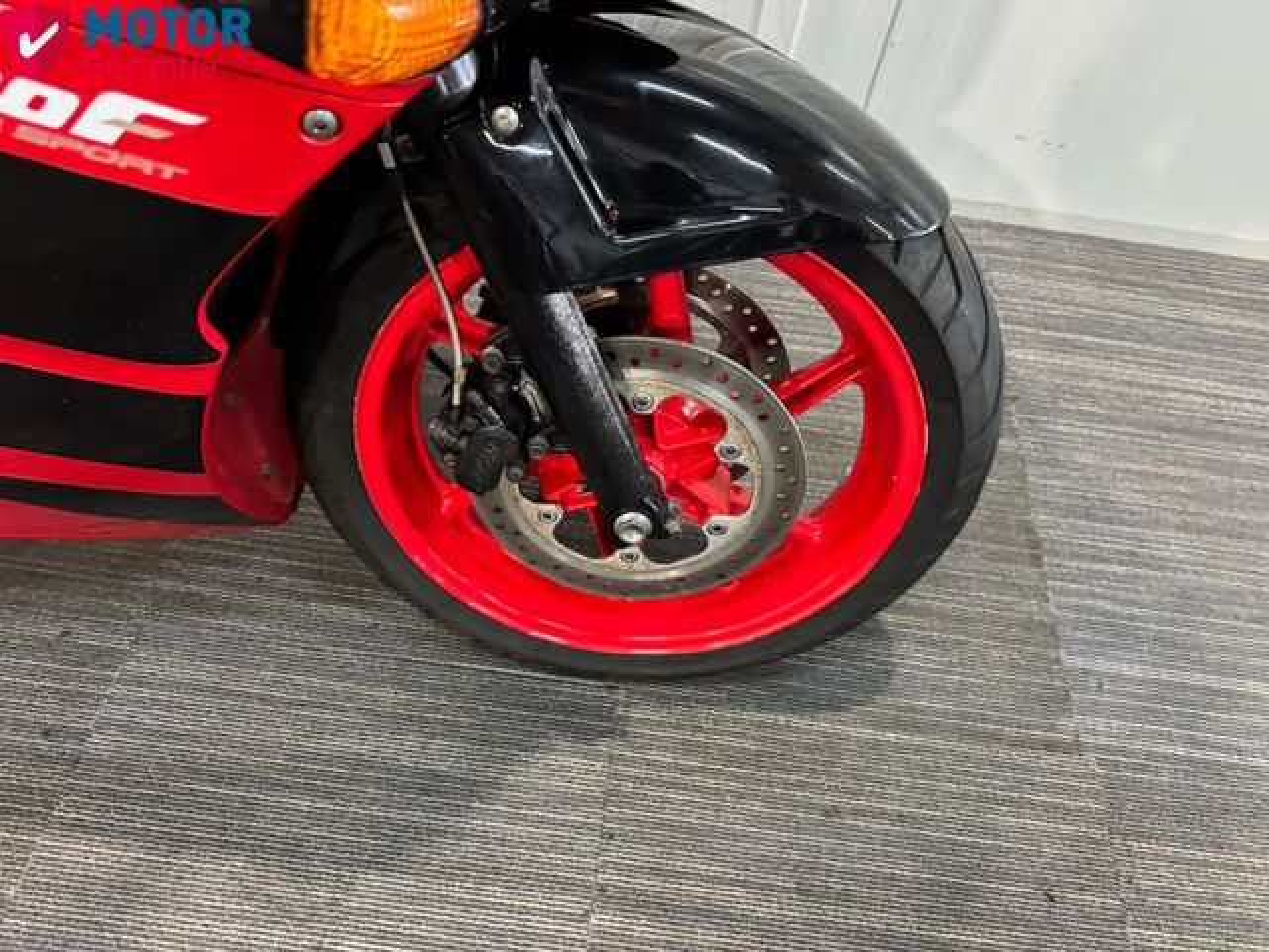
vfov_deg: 56.8
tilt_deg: -61.6
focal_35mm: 24
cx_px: 634
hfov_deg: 71.6
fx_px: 880
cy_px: 476
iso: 800
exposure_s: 1/33
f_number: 1.78
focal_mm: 6.76
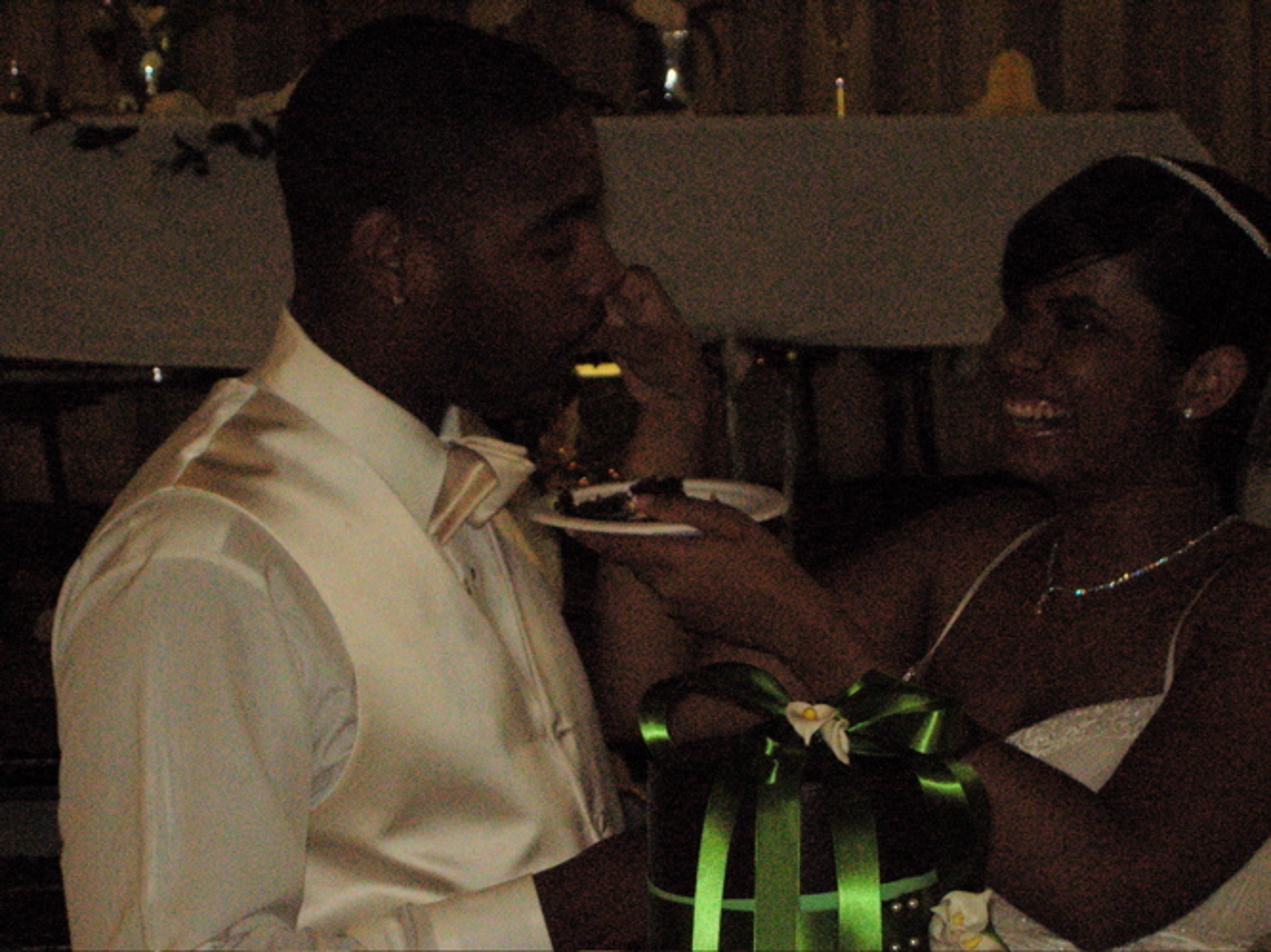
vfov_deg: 11.8
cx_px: 636
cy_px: 476
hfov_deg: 15.6
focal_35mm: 126
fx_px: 4625
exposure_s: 1/90.5
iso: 400
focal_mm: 26.3
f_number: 5.3
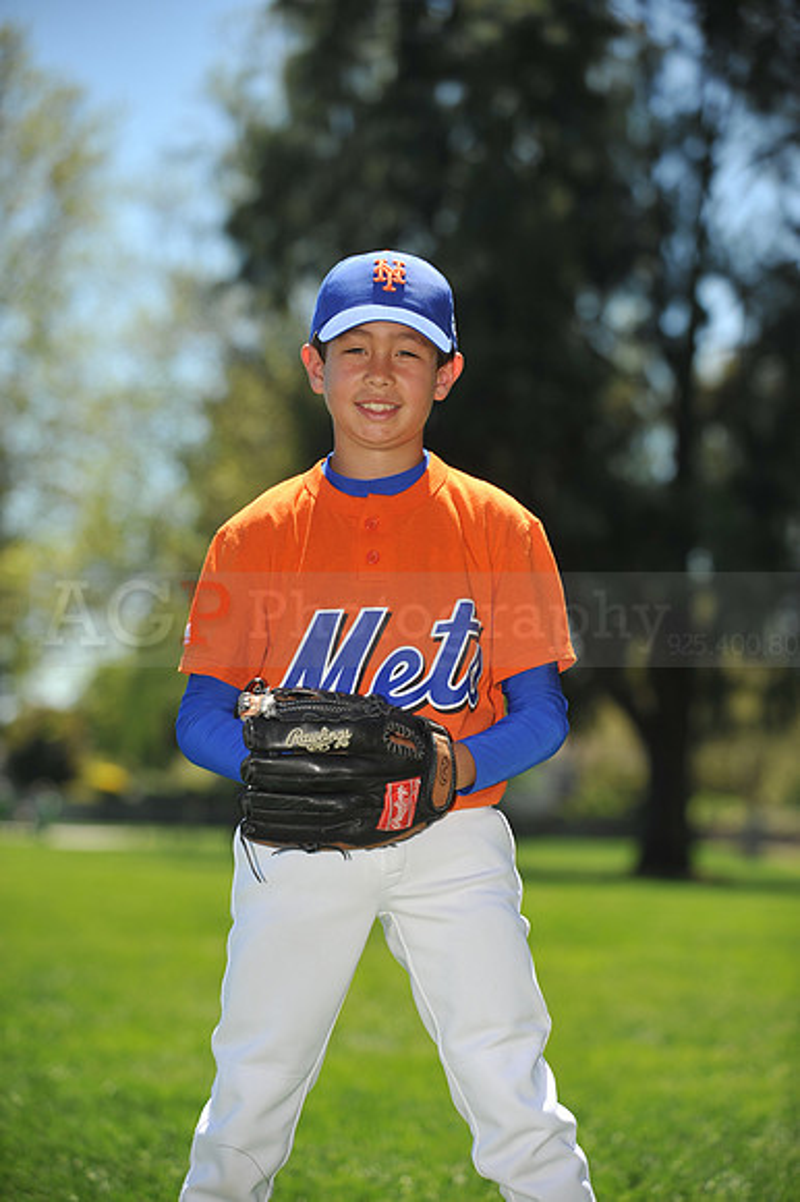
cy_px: 601
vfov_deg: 19.5
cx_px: 400
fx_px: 3504
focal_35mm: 105
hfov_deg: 13.0
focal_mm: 105
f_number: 4
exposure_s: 1/1600
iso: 200
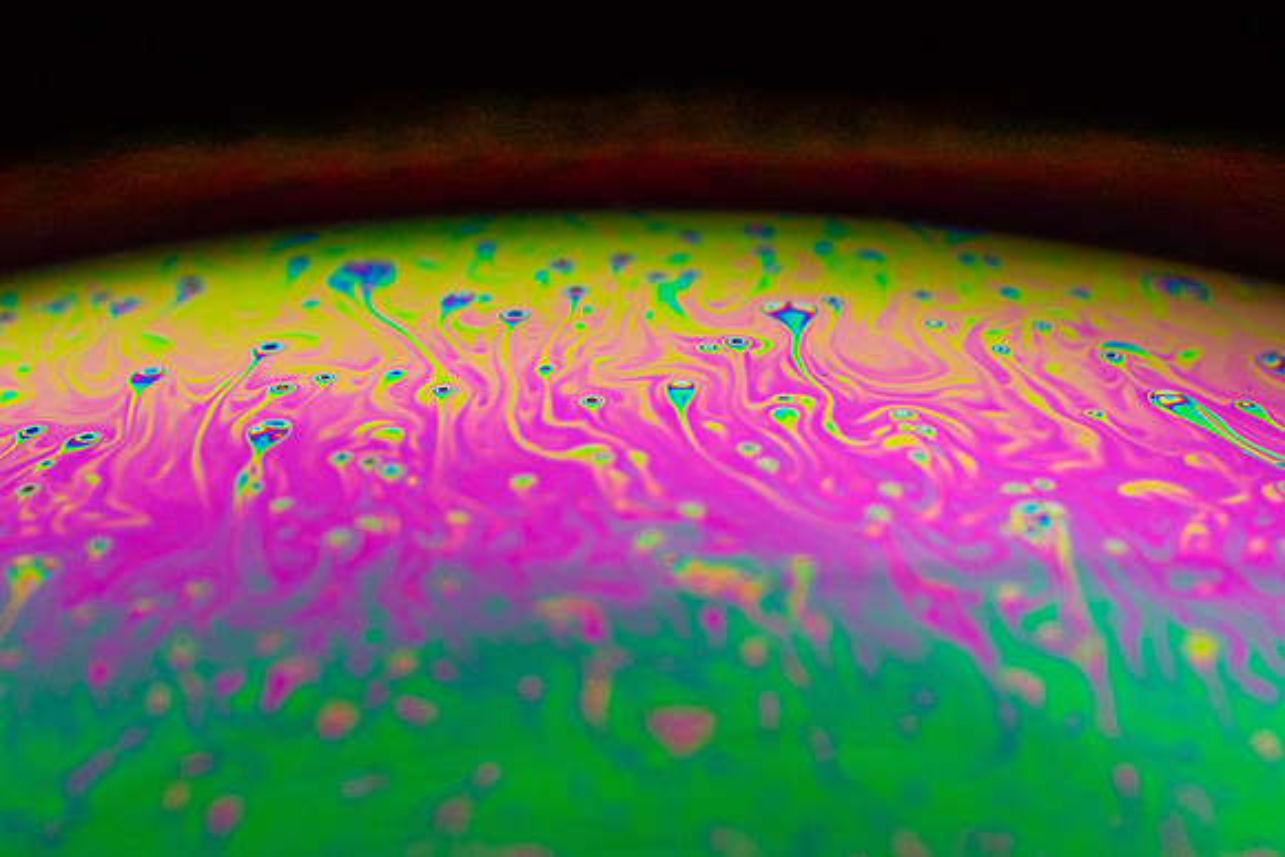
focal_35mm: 363
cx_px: 736
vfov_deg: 3.8
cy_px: 1727
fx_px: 12953
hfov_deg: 5.7
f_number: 8
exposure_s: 1/250
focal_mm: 90
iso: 100
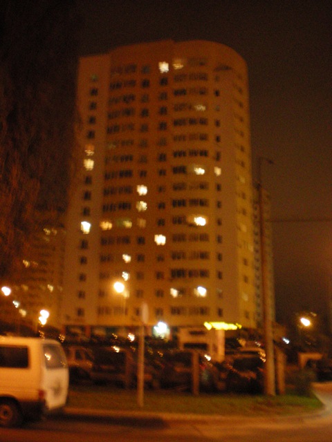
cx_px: 166
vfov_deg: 49.0
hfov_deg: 37.7
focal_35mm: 38
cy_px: 221
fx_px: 486
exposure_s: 1/2
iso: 400
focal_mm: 6.3
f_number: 3.1
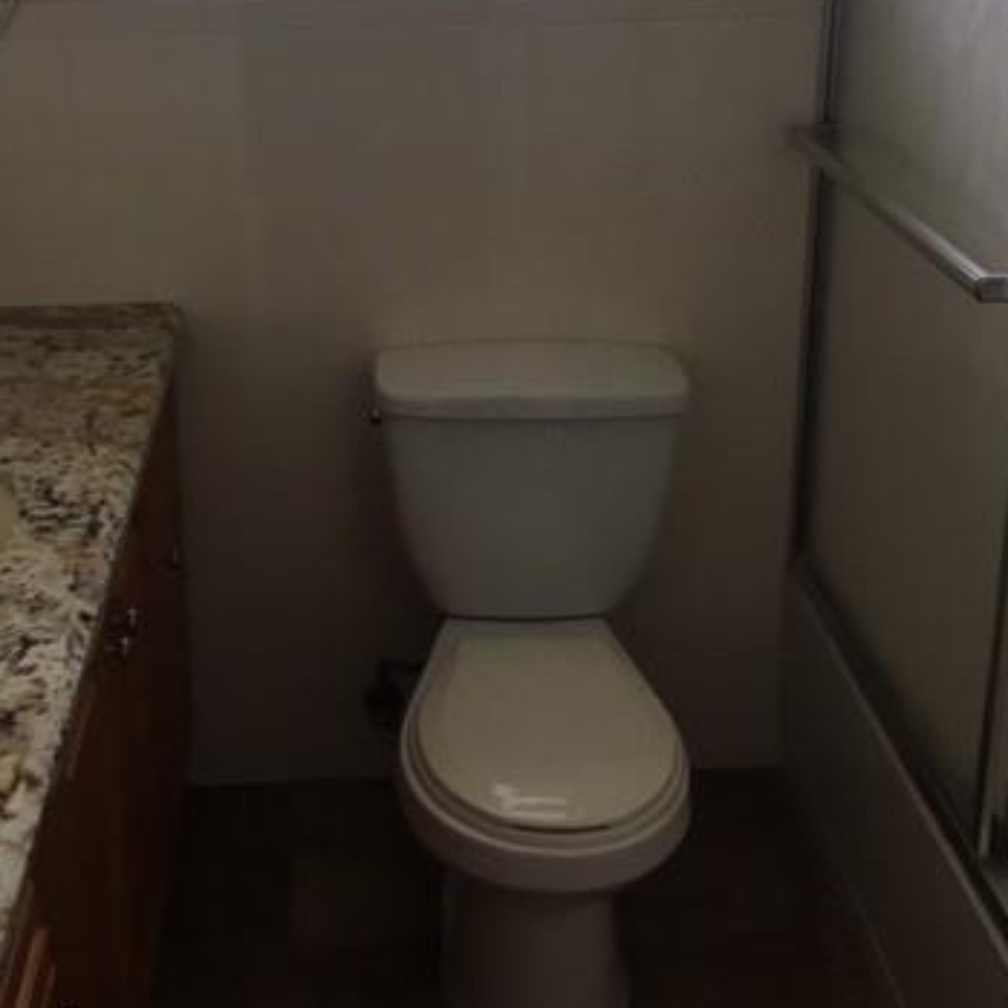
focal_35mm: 47
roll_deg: -0.7
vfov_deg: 35.4
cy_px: 283
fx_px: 1548
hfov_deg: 35.9
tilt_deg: -21.7
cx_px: 381
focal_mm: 4.15
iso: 50
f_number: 2.2
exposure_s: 1/30
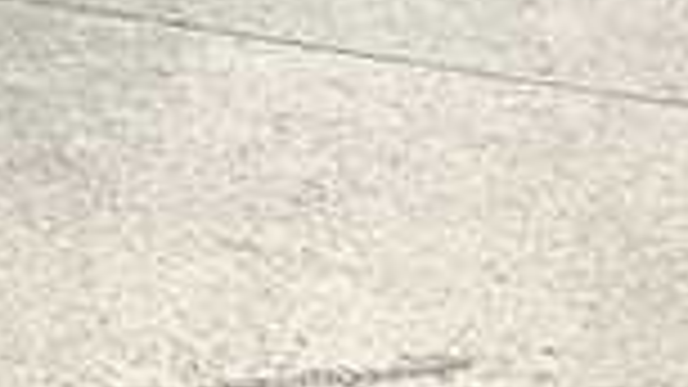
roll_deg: -0.5
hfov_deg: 9.2
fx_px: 3466
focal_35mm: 190
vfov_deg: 5.8
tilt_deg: -4.0
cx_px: -1354
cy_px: -936
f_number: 1.8
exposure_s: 1/722
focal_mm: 4.25
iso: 25
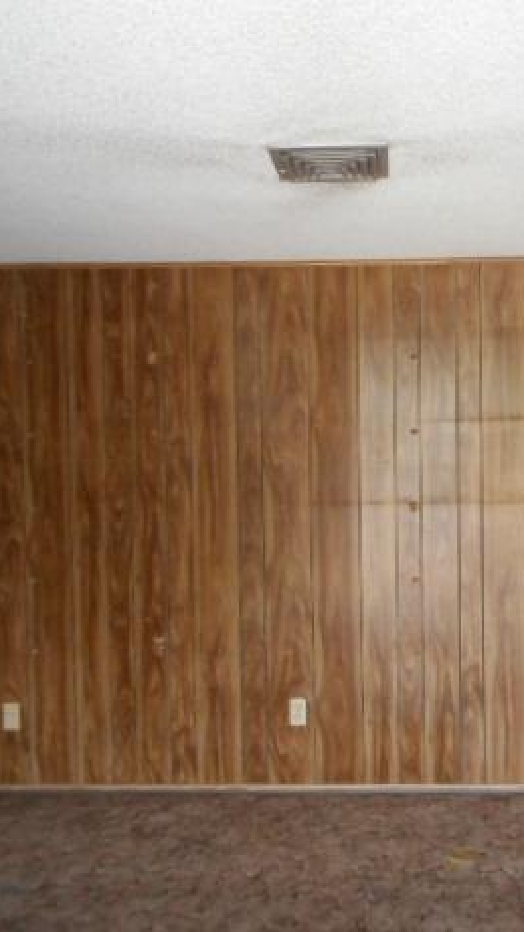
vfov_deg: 54.0
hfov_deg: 31.3
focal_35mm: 37
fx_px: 914
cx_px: 405
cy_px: 459
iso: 320
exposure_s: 1/25
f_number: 3.7
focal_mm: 4.5
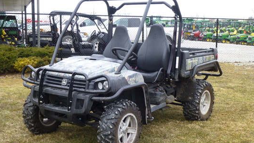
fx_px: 337
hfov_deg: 41.3
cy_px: 71
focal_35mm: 50
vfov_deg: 24.0
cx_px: 128
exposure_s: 1/80
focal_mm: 8
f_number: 3.9
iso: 100
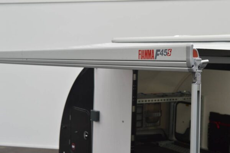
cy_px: 76
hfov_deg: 33.4
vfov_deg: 22.6
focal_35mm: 60
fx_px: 383
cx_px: 115
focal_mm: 40
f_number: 13
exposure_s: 1/10
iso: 450
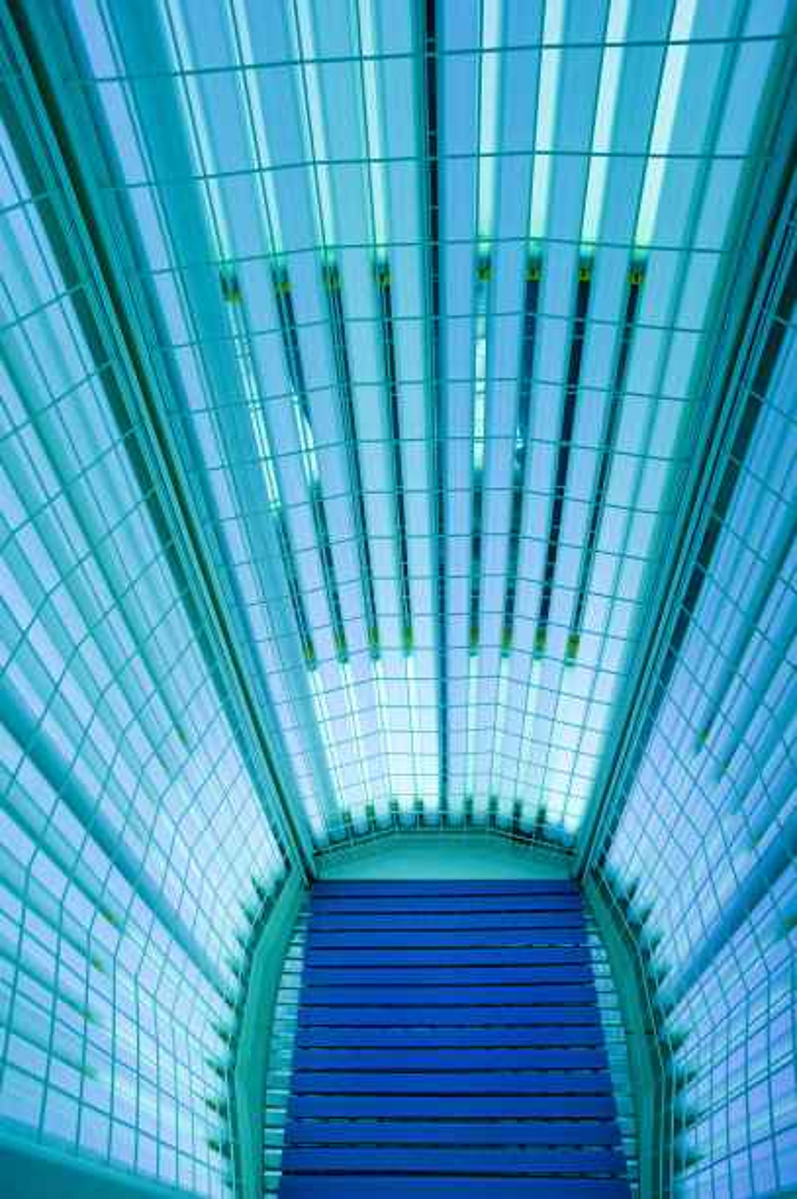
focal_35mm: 20
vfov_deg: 84.0
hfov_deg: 61.8
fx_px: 665
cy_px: 600
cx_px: 398
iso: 200
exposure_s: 1/250
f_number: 8
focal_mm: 20
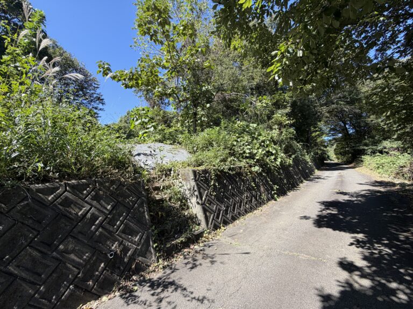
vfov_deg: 85.7
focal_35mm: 14
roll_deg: +0.0
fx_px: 167
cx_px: 206
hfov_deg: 102.1
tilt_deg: +6.9
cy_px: 154
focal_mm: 2.22
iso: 50
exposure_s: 1/502
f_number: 2.2
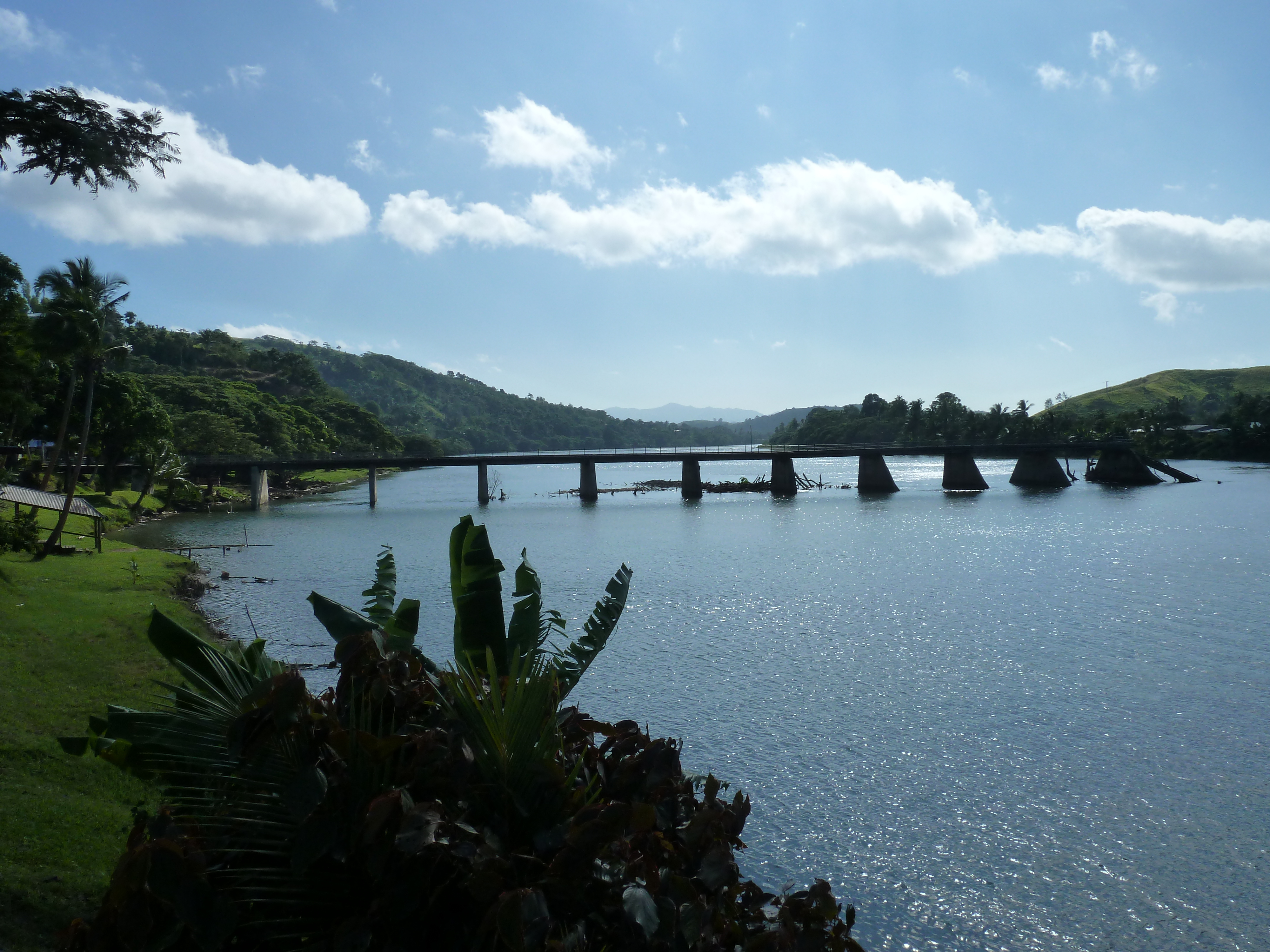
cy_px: 476
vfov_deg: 46.8
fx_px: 1101
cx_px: 635
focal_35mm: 30
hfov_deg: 60.0
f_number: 5.6
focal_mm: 5
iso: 125
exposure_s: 1/1000
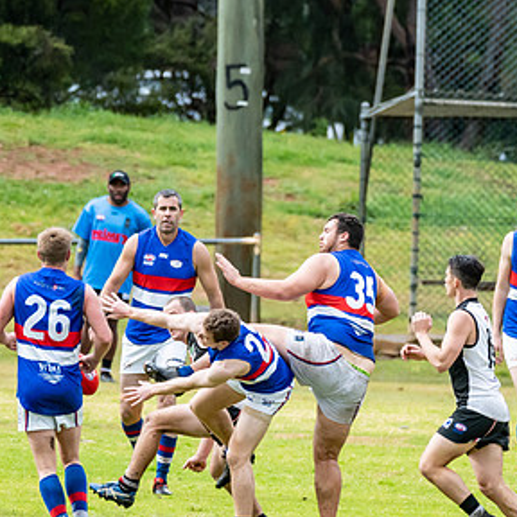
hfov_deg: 1.8
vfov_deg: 1.8
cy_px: 232
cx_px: 258
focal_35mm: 988
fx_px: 16695
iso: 1250
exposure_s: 1/2500
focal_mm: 380
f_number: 7.1
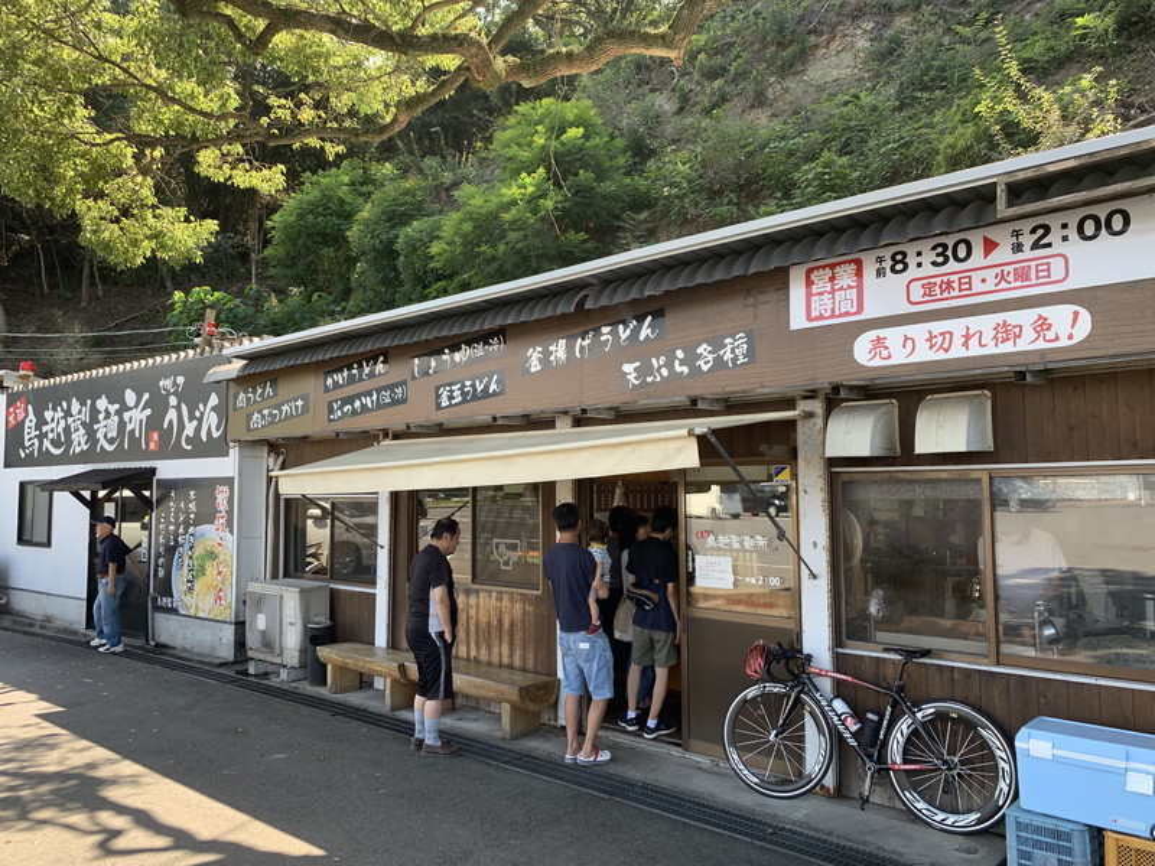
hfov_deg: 67.3
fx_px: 868
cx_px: 578
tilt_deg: +4.0
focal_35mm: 26
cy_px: 433
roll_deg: -0.2
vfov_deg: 53.1
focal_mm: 4.25
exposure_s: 1/210
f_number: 1.8
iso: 25
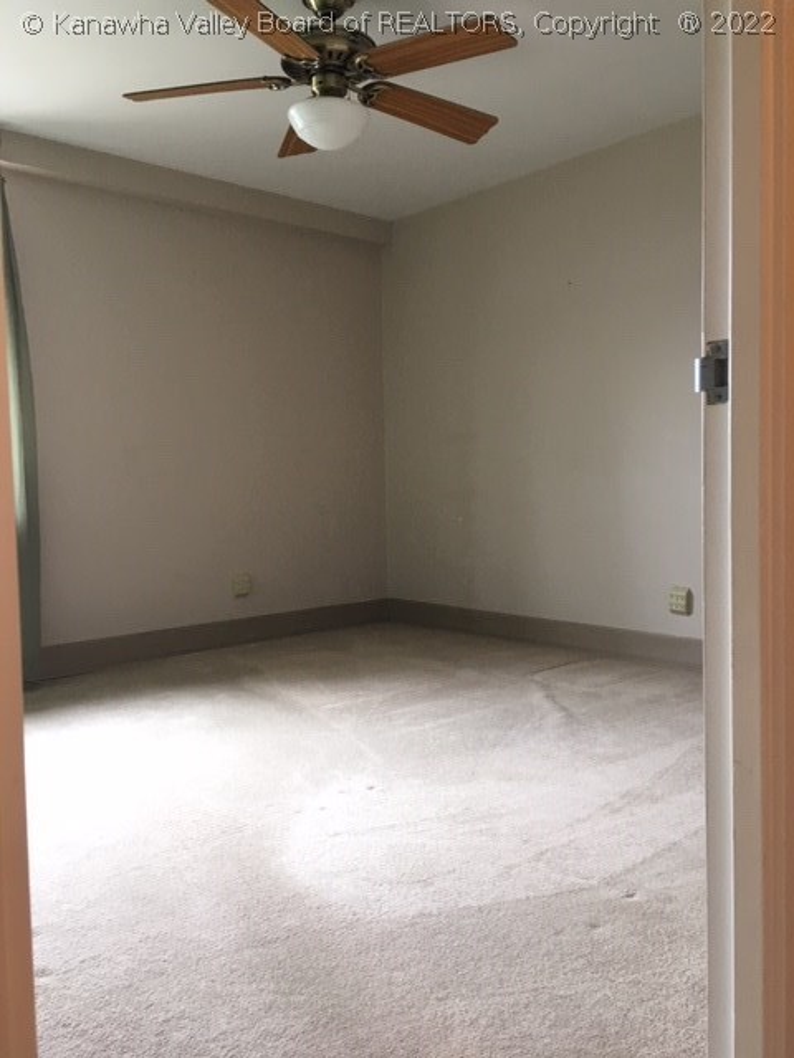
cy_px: 529
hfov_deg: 48.2
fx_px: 887
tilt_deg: -2.3
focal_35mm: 29
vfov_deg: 61.7
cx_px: 397
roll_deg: +2.3
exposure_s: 1/30
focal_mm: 4.15
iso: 80
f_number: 2.2
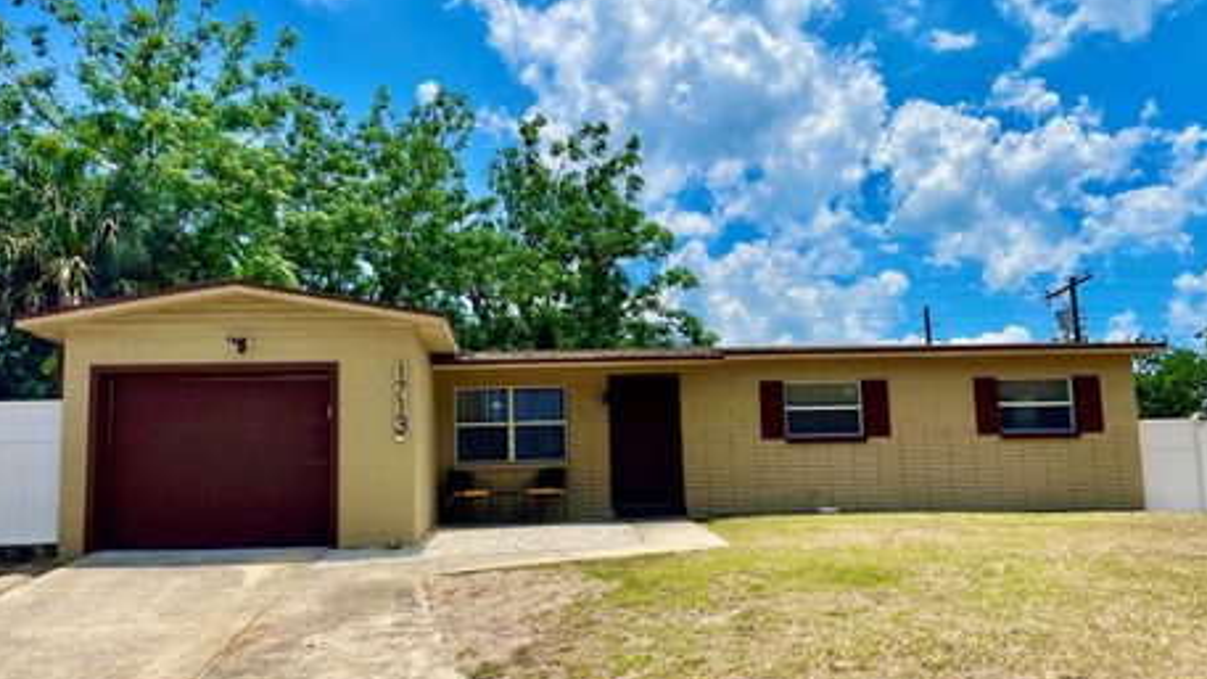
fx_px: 992
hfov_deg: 62.6
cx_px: 607
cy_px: 390
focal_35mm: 31
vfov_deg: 37.7
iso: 32
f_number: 1.6
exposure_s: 1/6494
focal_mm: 4.2
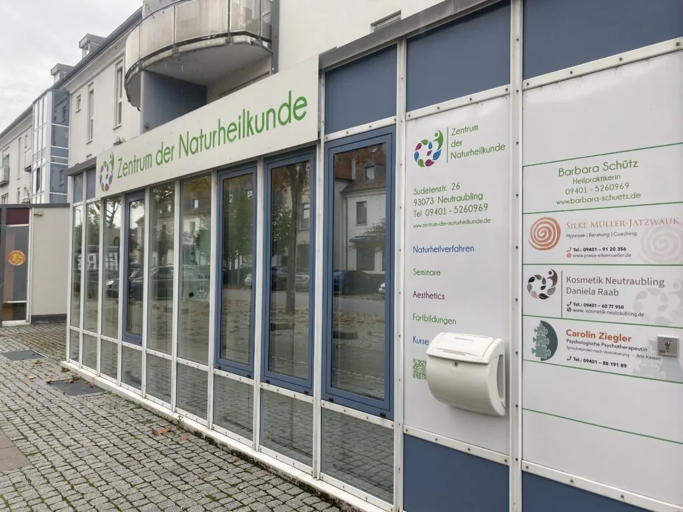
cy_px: 256
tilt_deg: +1.2
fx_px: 513
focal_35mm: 26
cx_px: 342
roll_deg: -2.0
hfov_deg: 67.3
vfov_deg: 53.1
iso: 32
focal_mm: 4.25
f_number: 1.8
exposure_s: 1/391
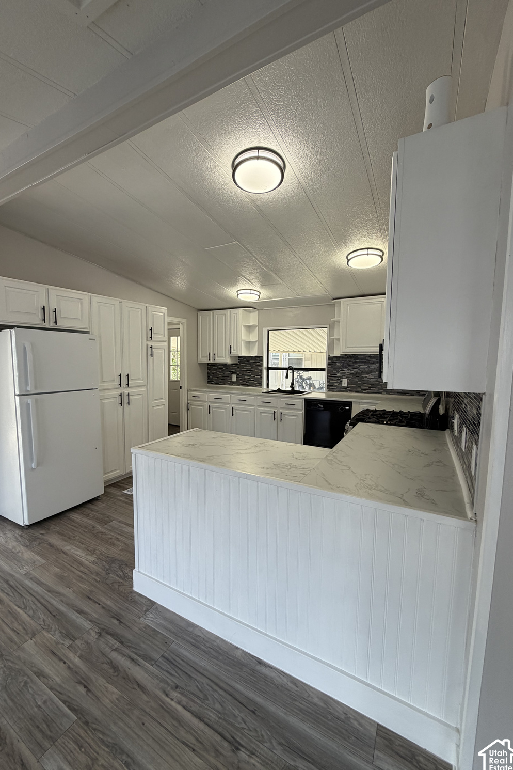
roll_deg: -0.2
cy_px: 392
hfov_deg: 77.1
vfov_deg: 100.4
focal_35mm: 15
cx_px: 229
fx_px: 321
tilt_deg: -6.9
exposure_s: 1/120
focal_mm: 2.22
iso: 100
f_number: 2.2
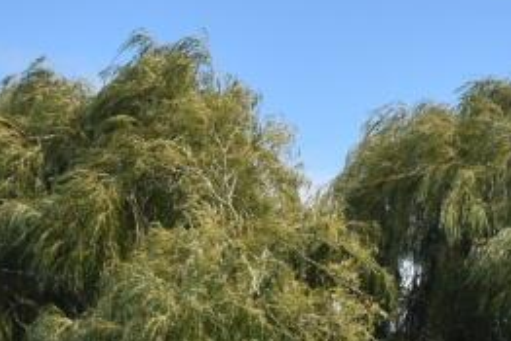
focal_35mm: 117
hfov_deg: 17.2
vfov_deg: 10.9
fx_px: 1662
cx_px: 490
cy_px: 642
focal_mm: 20
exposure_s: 1/320
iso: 200
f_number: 9
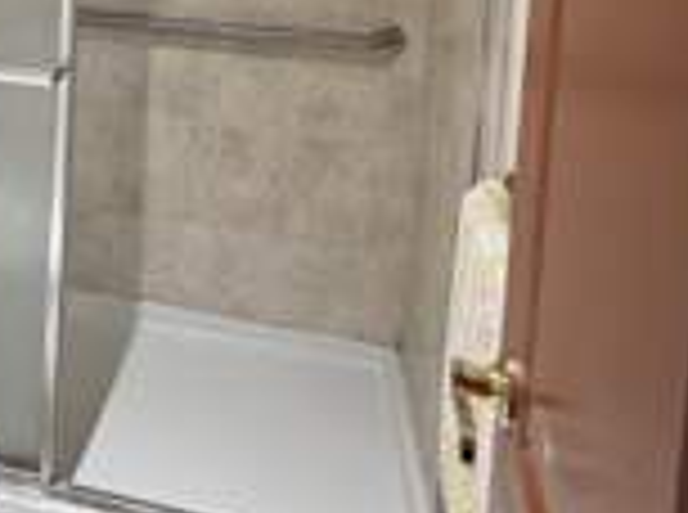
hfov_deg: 40.0
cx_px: 76
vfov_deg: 28.3
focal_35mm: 44
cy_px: -110
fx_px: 872
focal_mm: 2.22
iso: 320
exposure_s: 1/60
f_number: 2.2
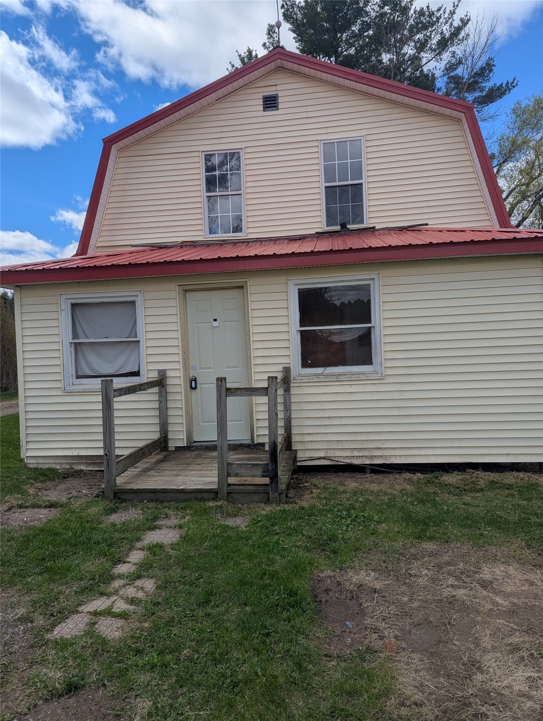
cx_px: 272
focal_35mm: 24
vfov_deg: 71.5
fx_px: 501
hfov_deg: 57.0
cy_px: 360
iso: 26
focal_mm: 6.81
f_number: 1.85
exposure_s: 1/1664
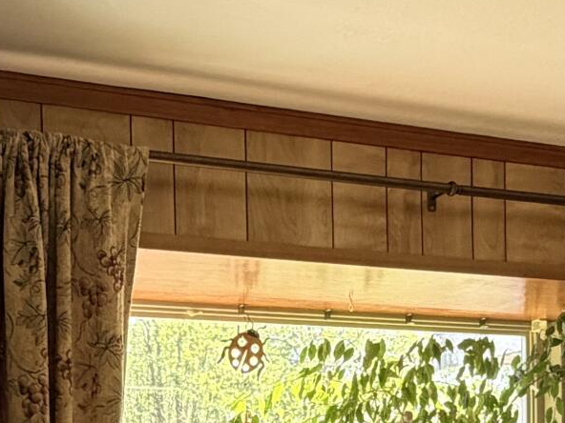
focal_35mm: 71
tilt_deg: -2.8
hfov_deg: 27.4
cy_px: 543
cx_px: 323
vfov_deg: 19.2
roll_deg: +0.5
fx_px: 1159
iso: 160
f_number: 2.2
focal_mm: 2.22
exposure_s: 1/121
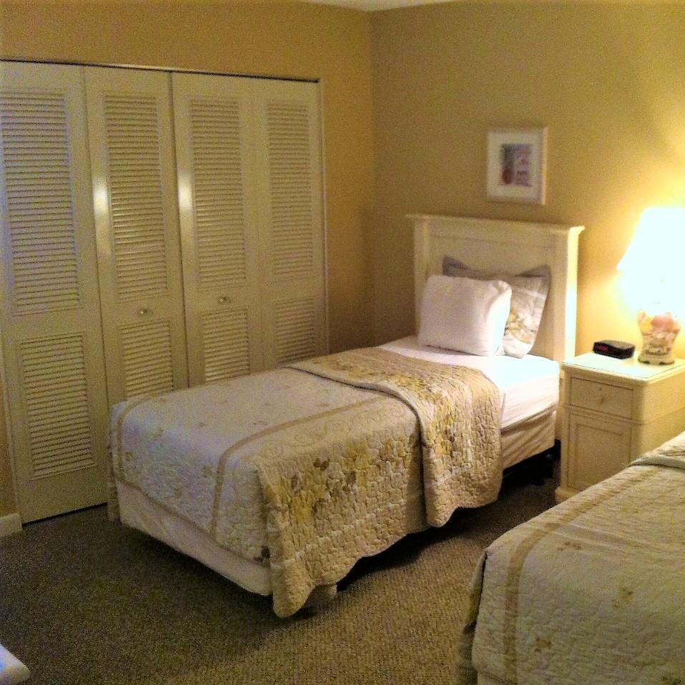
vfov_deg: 40.0
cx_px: 464
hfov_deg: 39.5
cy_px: 347
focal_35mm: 42
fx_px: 940
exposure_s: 1/17
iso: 250
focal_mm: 3.85
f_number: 2.8
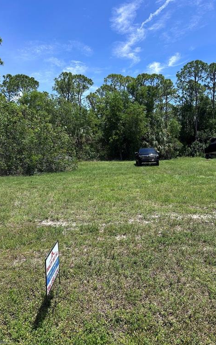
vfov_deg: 70.4
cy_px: 169
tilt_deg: -5.0
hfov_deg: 47.6
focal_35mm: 26
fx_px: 245
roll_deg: +0.3
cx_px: 119
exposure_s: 1/2967
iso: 80
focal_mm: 6.86
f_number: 1.78
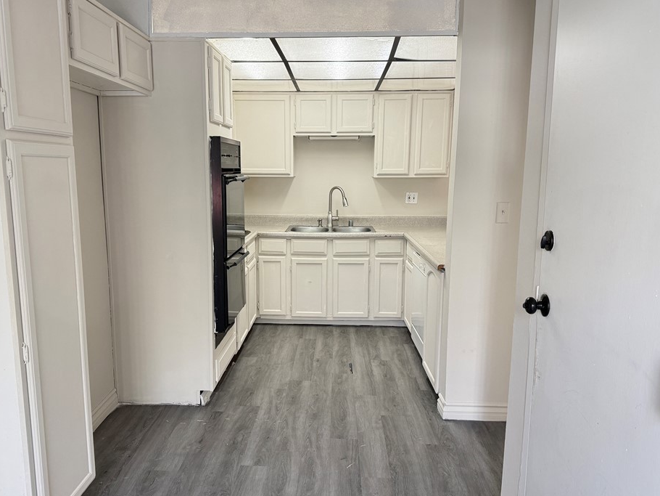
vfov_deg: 51.4
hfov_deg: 65.2
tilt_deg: -9.6
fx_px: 515
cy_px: 255
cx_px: 305
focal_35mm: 27
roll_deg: -0.7
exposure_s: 1/60
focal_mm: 6.76
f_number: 1.78
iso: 320
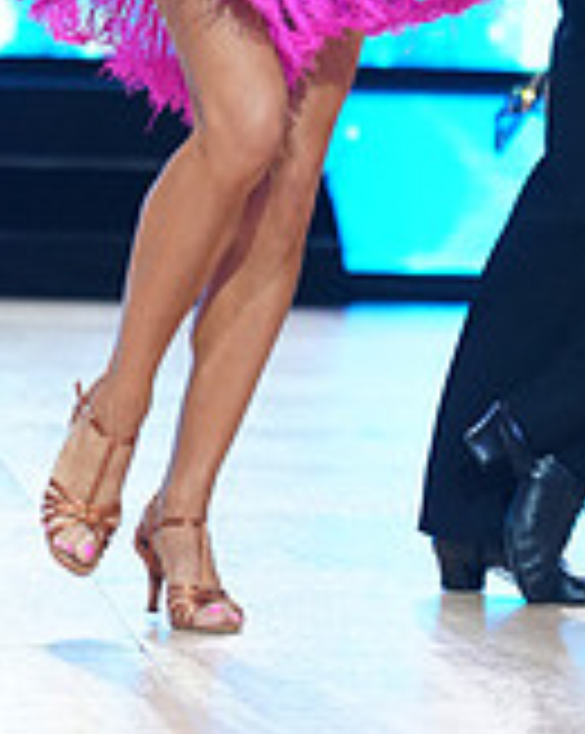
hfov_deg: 5.3
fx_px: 6375
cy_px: -189
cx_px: 394
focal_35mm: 294
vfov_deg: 6.5
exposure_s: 1/500
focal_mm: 88
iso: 2000
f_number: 2.8
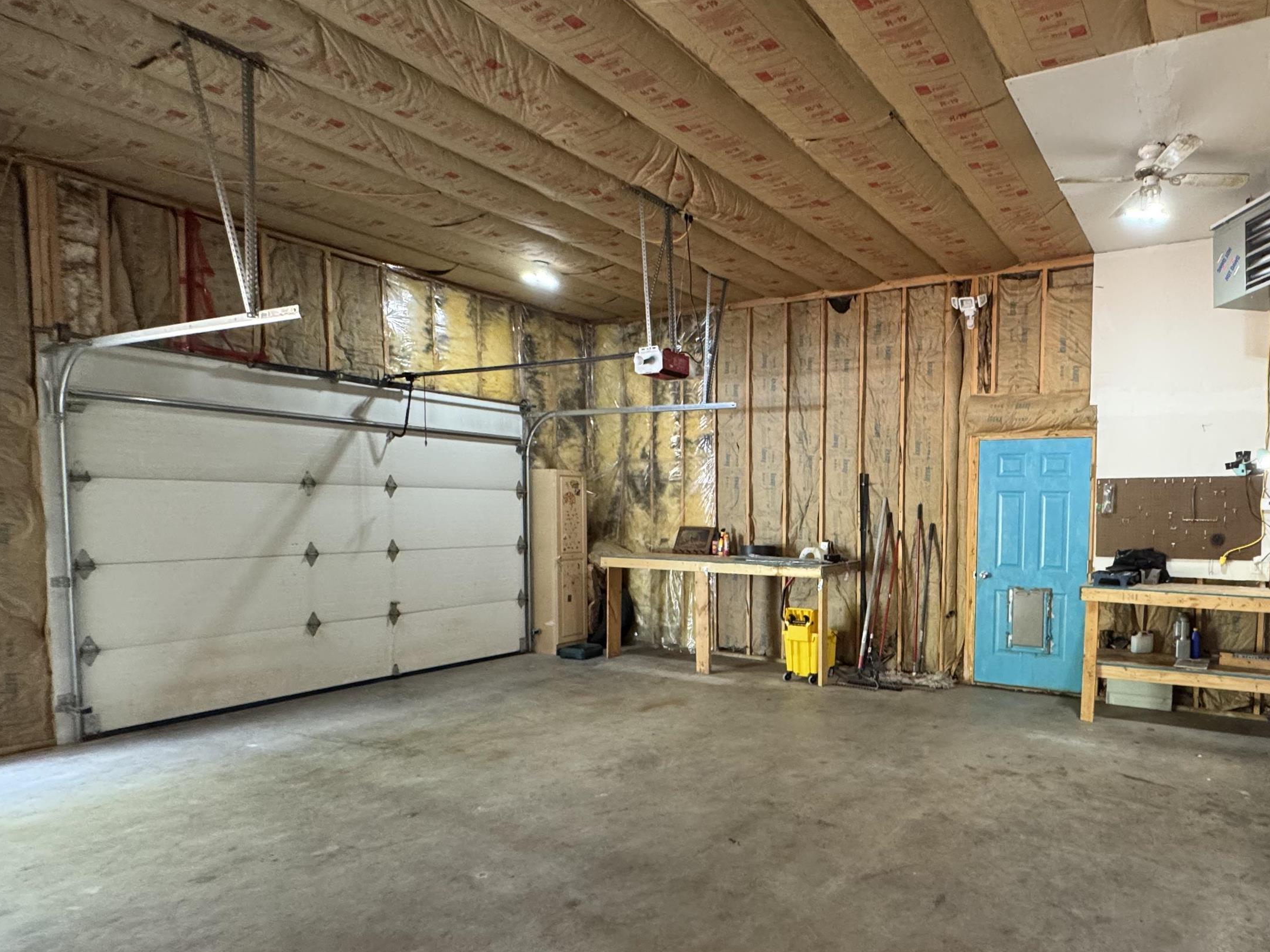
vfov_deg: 65.6
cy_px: 552
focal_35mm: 20
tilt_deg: -2.1
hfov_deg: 77.7
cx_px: 896
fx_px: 734
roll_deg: -1.2
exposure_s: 1/60
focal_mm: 2.22
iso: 400
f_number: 2.2
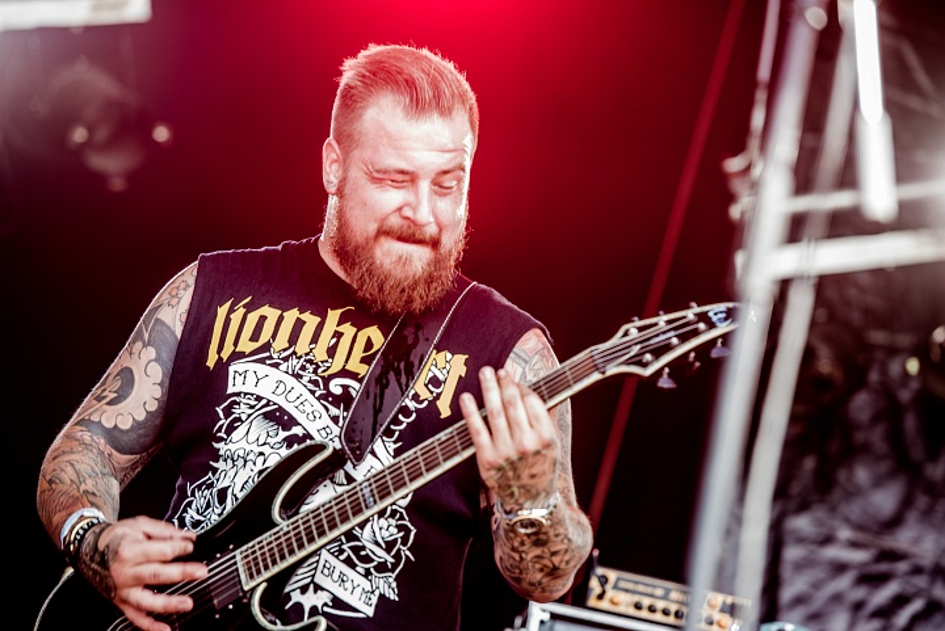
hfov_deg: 12.8
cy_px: 316
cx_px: 472
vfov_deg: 8.6
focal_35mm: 160
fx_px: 4202
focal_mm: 160
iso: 320
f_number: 4
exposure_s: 1/100
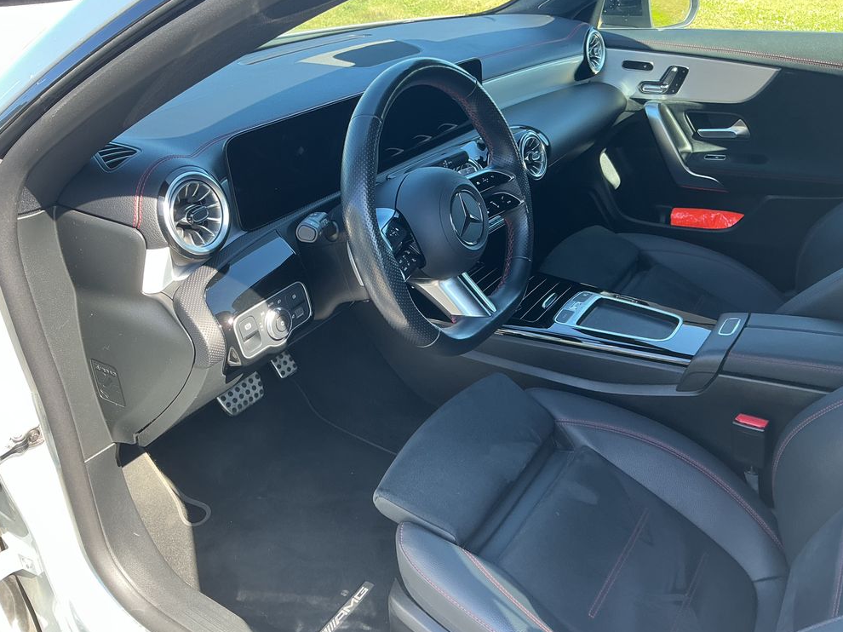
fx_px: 730
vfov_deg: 46.8
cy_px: 324
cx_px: 417
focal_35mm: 30
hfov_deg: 60.0
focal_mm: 3
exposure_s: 1/120
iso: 40
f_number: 1.8
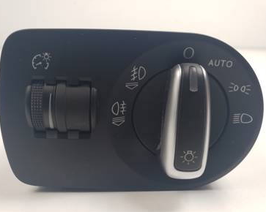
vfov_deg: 51.5
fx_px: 220
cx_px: 130
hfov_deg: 62.2
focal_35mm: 28
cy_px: 108
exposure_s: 1/100
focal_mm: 4.3
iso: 64
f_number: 2.4
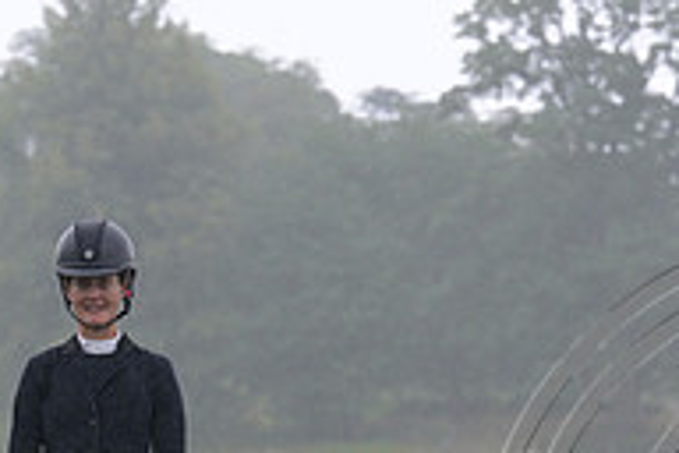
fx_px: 6563
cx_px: 803
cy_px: 543
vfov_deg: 3.9
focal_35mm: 348
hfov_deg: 5.9
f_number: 5
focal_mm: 115
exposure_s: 1/1000
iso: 1100
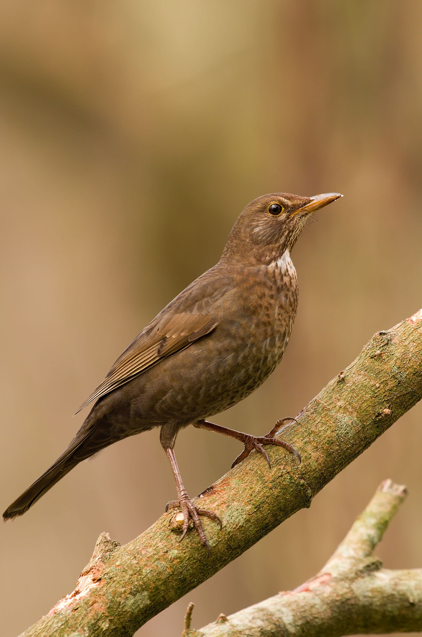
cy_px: 318
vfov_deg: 2.8
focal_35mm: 750
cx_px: 211
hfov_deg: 1.8
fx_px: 13244
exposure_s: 1/200
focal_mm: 500
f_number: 8
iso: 800
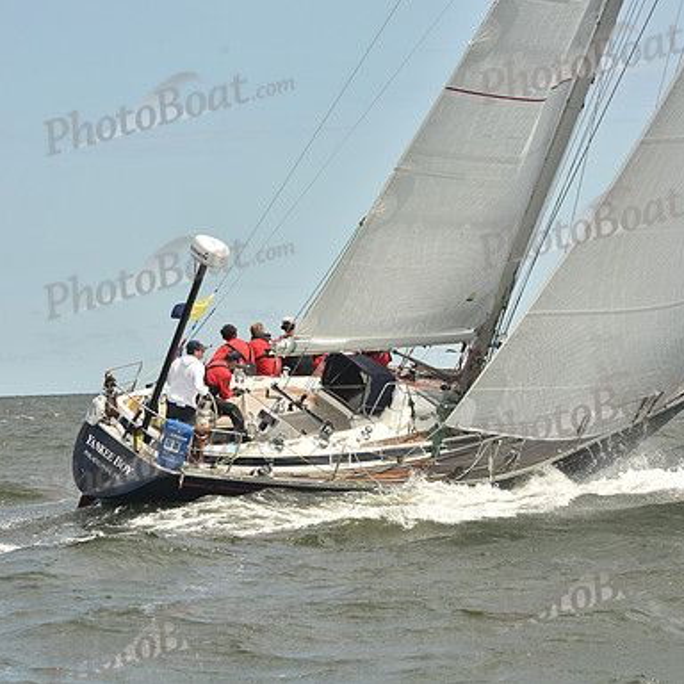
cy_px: 341
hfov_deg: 11.7
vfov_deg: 11.7
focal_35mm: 149
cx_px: 388
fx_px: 3331
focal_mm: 116
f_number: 9
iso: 250
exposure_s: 1/800
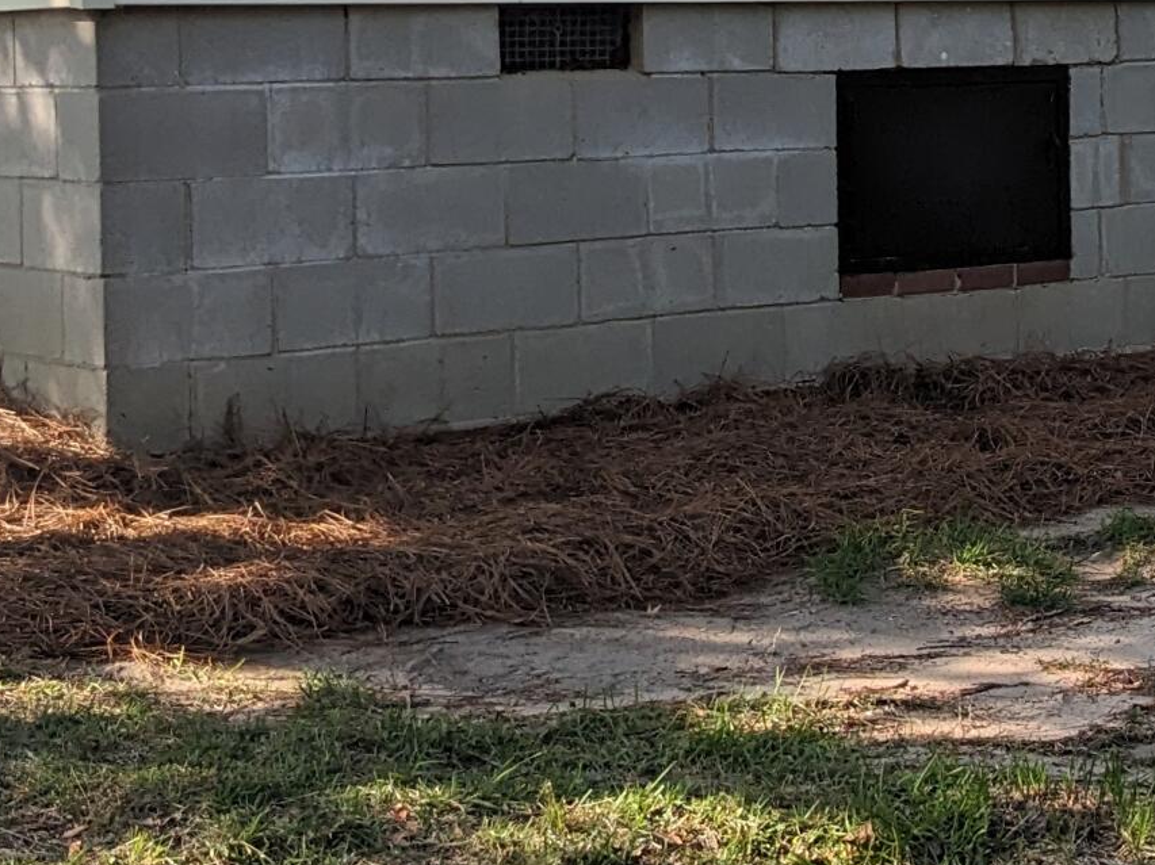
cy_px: 108
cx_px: 1127
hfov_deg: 20.1
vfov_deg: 15.4
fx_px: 3168
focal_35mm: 95
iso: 32
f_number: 1.73
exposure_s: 1/1560
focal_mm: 4.38
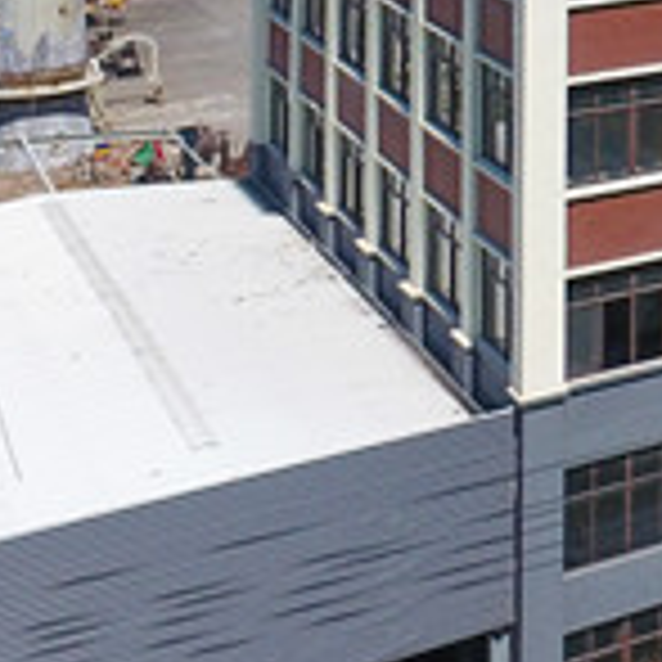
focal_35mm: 96
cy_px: -428
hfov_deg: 13.9
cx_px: 1500
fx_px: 2077
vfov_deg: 16.0
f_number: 2.8
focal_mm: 3.61
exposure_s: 1/1473
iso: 100
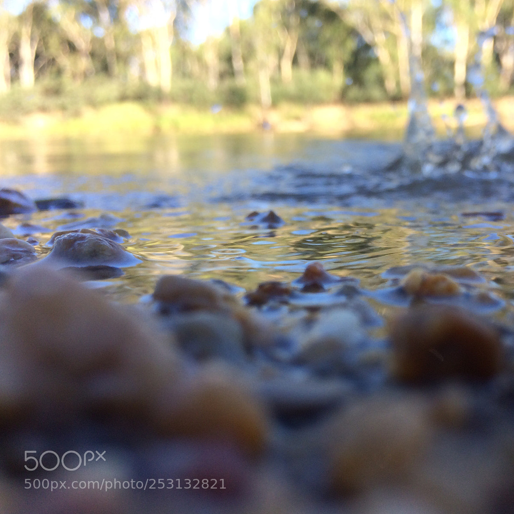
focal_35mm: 35
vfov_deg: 47.2
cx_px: 348
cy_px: 255
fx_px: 588
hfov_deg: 46.4
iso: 32
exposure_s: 1/436
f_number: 2.2
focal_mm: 4.15
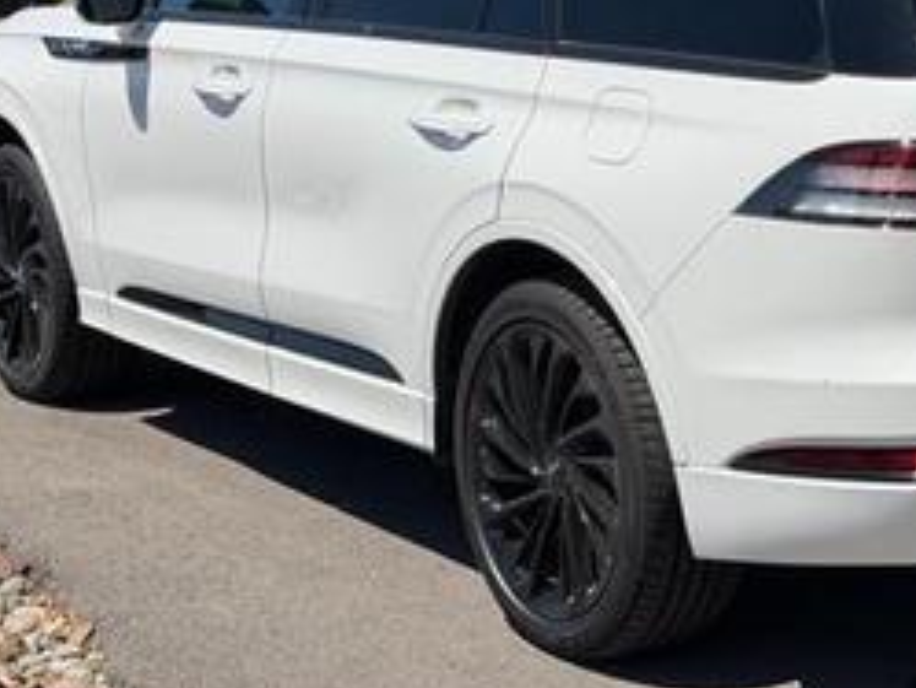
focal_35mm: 97
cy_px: 191
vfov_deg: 15.2
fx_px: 2568
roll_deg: +2.6
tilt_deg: -9.0
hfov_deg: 20.0
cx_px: 721
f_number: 1.78
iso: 64
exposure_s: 1/7143
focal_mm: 6.76
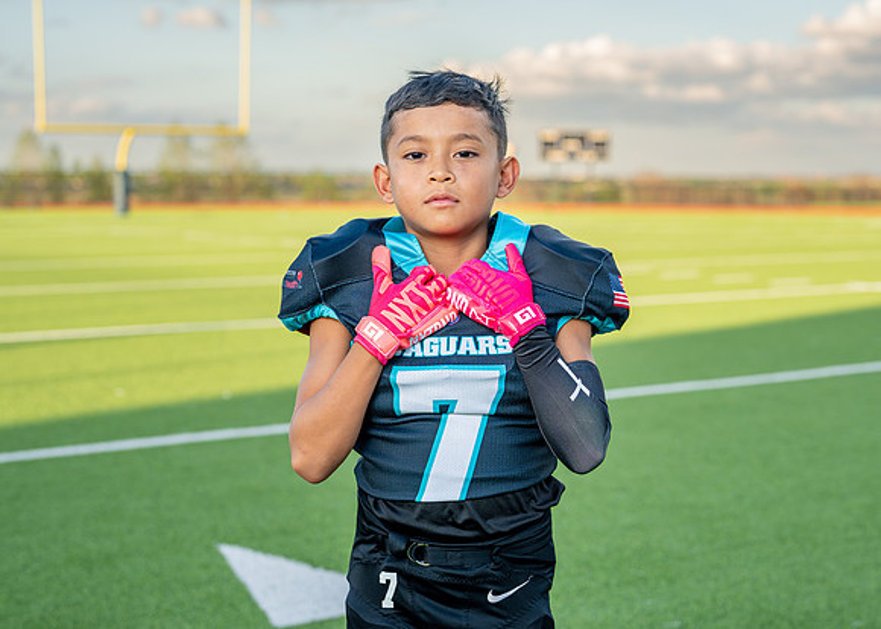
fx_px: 1471
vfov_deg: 24.1
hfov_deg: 33.3
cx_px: 461
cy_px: 282
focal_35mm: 59
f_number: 3.2
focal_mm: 50
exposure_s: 1/400
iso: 160
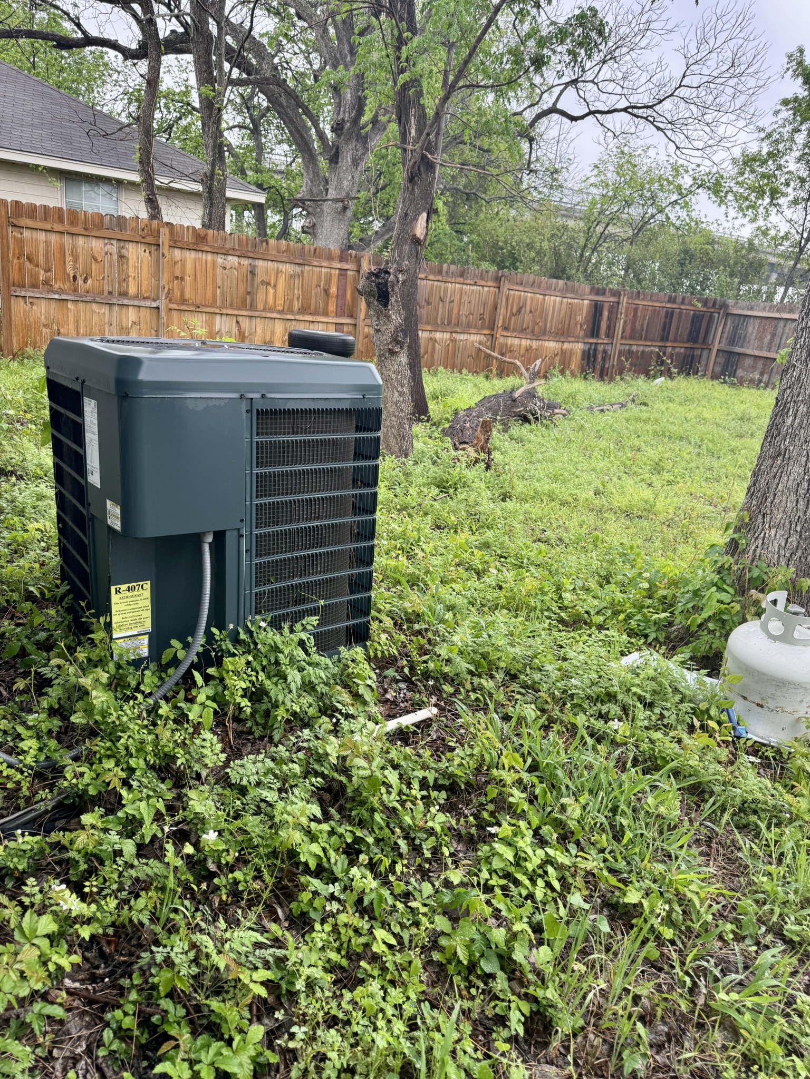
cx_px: 405
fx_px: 749
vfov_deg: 71.6
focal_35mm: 24
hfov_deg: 56.8
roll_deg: -5.7
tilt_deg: -18.7
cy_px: 540
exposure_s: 1/145
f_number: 1.78
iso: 100
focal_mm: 6.76
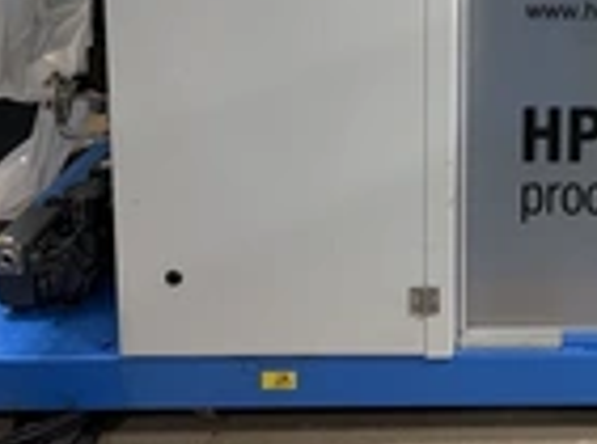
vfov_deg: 18.5
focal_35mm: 74
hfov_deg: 24.2
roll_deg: -1.1
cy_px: -127
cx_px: 699
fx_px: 1273
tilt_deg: -10.4
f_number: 1.6
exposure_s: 1/120
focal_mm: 5.96
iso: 64
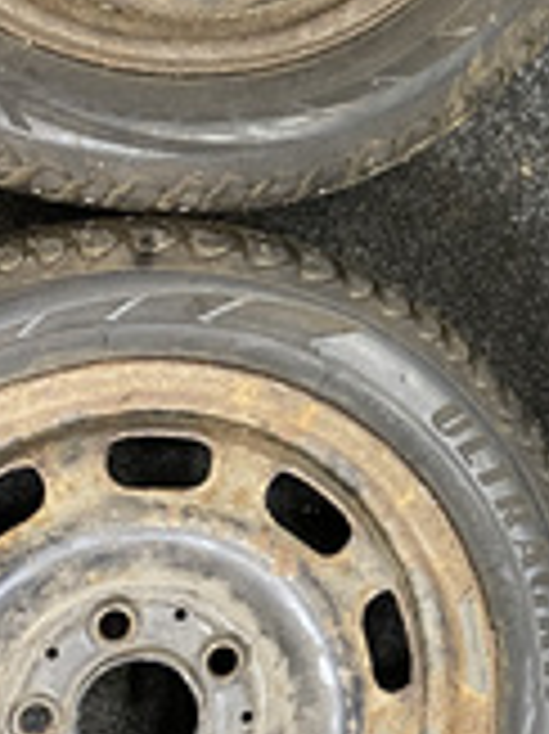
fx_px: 1694
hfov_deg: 17.9
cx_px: 565
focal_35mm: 80
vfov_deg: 24.2
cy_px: 189
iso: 500
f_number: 1.8
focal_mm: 4.25
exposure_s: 1/25
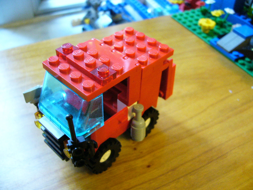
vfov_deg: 40.7
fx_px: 256
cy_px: 95
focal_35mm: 35
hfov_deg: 52.6
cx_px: 126
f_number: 2.8
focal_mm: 5.8
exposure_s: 1/15
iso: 400
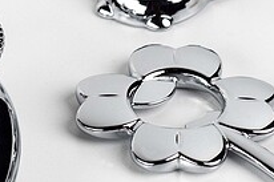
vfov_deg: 2.6
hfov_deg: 3.9
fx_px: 4000
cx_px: -57
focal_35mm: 526
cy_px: 100
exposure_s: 1/500
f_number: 5
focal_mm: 60
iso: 200
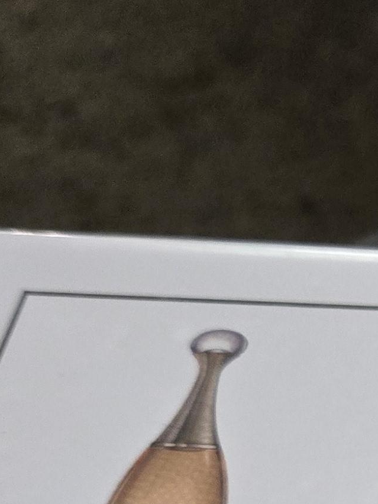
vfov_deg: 17.1
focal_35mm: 108
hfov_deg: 11.8
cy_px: 653
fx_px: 1572
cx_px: 838
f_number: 1.8
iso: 1000
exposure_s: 1/120
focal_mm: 5.4
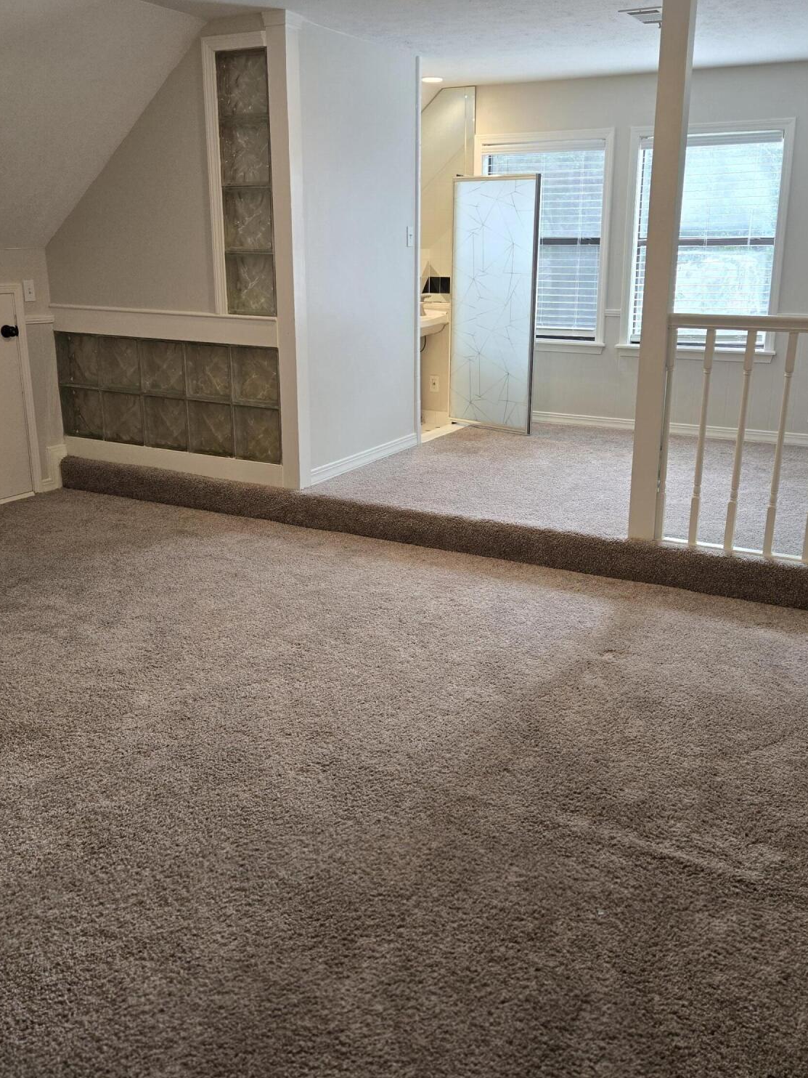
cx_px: 433
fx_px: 965
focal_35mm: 31
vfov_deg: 58.2
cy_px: 482
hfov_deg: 45.4
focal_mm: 5.4
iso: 160
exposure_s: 1/120
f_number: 1.8
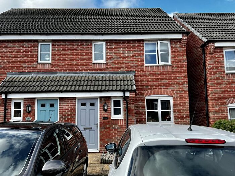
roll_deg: +0.2
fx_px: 177
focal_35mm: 26
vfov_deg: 53.1
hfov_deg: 67.3
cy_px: 88
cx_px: 118
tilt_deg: +3.6
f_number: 1.5
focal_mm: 5.7
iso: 50
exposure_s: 1/1361
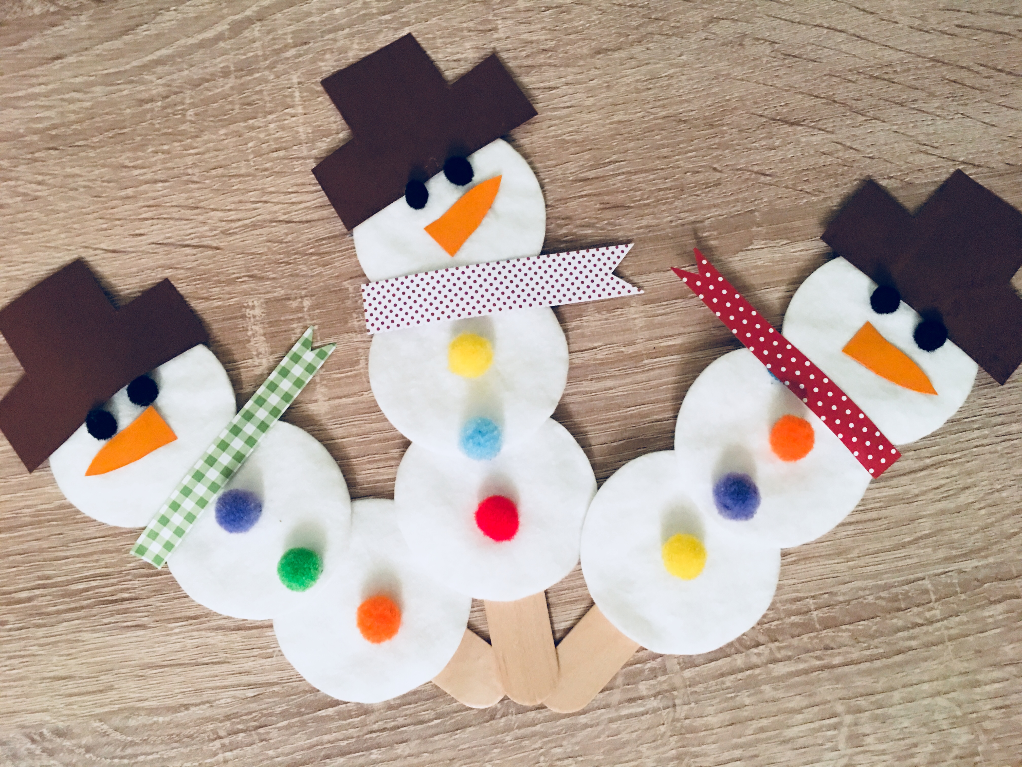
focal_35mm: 29
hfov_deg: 61.7
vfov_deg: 48.2
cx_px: 511
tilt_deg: -84.5
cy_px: 384
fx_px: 856
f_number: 2.2
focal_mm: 4.15
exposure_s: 1/8
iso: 100
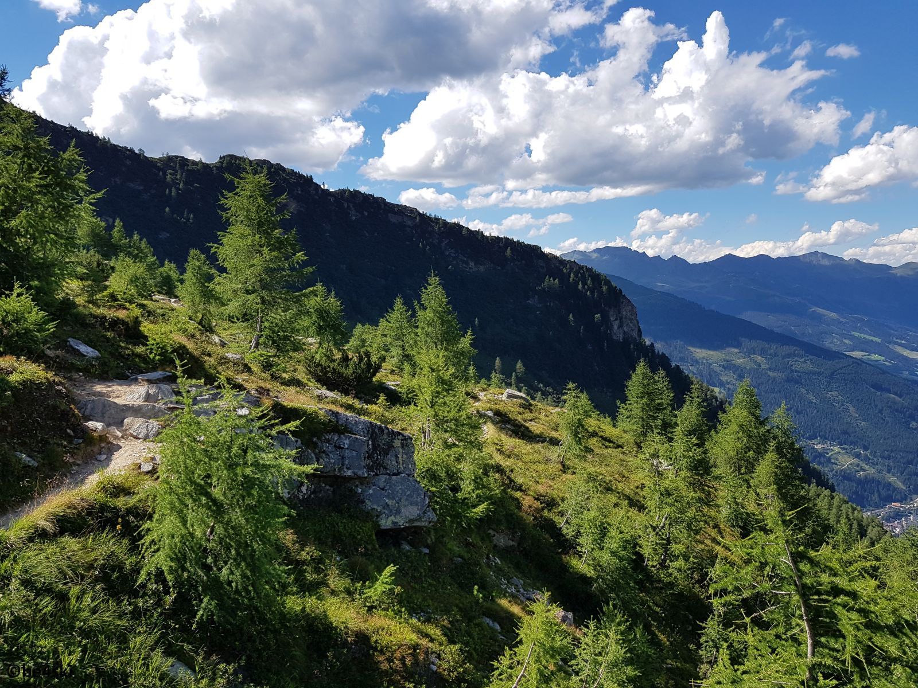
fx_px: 690
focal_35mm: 26
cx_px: 459
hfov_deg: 67.3
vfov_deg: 53.1
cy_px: 344
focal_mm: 4.2
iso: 50
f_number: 1.7
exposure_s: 1/2288
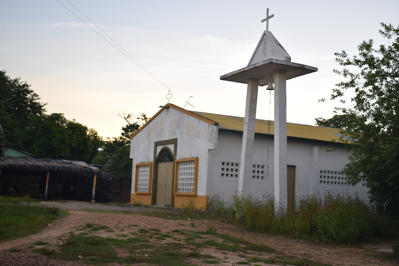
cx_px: 200
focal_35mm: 48
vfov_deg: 28.1
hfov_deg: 41.1
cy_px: 133
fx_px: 532
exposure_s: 1/100
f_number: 5
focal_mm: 32
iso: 400
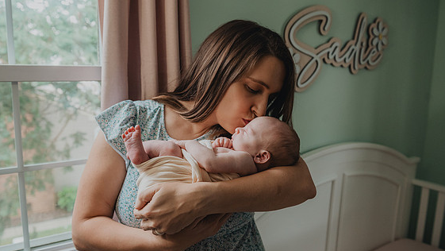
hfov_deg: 62.6
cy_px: 129
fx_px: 366
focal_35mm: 31
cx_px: 218
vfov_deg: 37.8
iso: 1250
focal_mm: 27
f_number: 4
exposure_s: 1/125
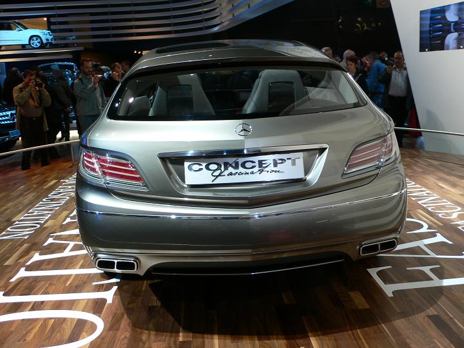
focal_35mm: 34
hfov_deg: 54.0
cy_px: 174
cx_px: 232
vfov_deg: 41.8
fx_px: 456
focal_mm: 6.3
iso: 80
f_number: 2.8
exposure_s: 1/40
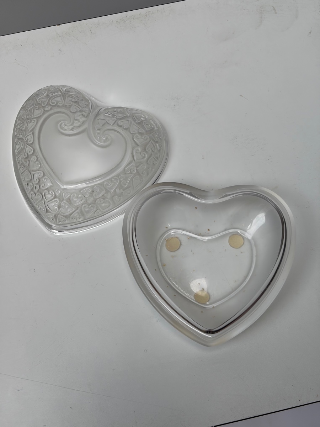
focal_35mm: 52
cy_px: 214
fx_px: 641
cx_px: 160
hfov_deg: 28.0
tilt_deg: -71.4
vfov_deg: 36.8
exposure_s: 1/121
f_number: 1.6
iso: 25
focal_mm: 5.96
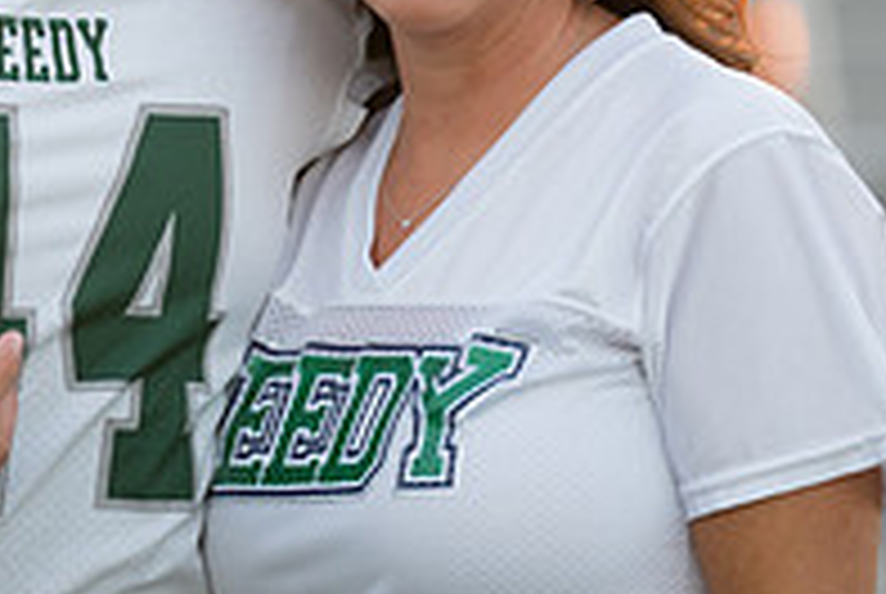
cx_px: 81
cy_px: 19
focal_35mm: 505
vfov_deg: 2.7
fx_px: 12447
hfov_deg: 4.1
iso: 250
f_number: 2.8
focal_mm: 156
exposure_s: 1/320
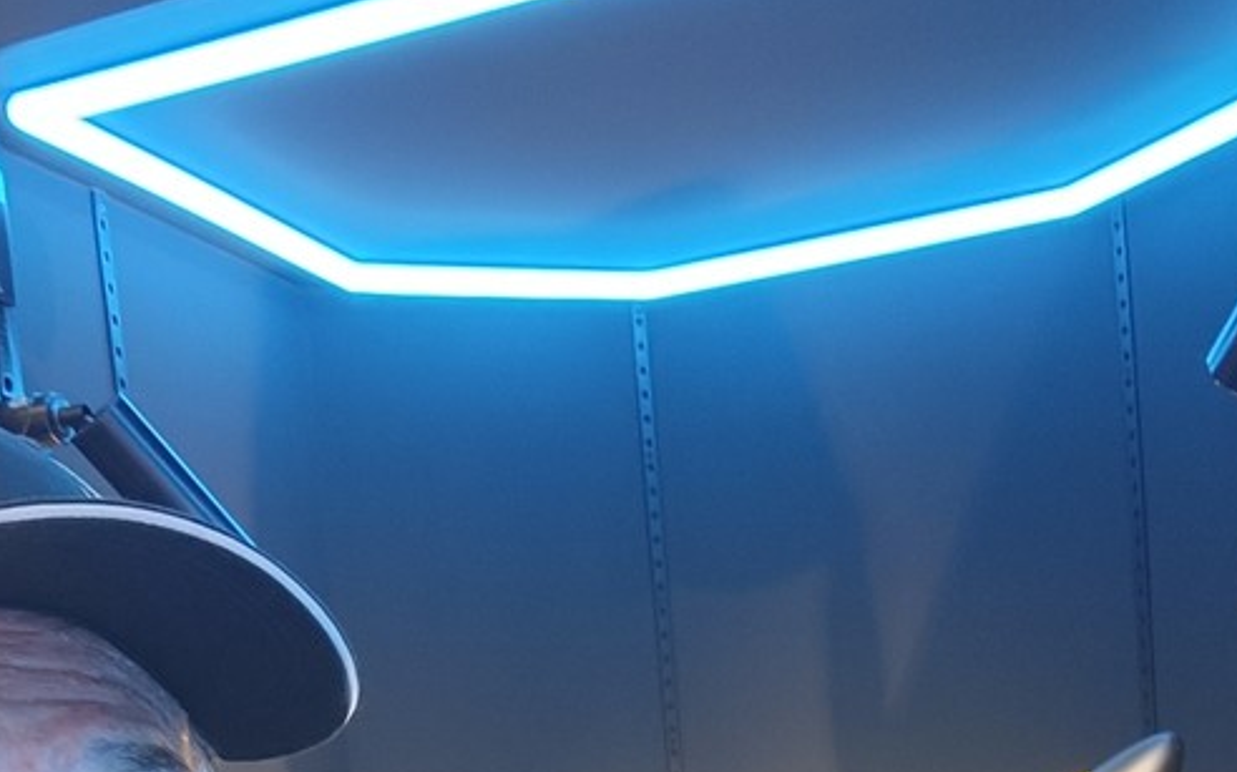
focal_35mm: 53
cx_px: 510
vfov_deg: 22.0
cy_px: 991
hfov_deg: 38.1
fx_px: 1786
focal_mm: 3.24
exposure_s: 1/50
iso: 98
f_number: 2.45
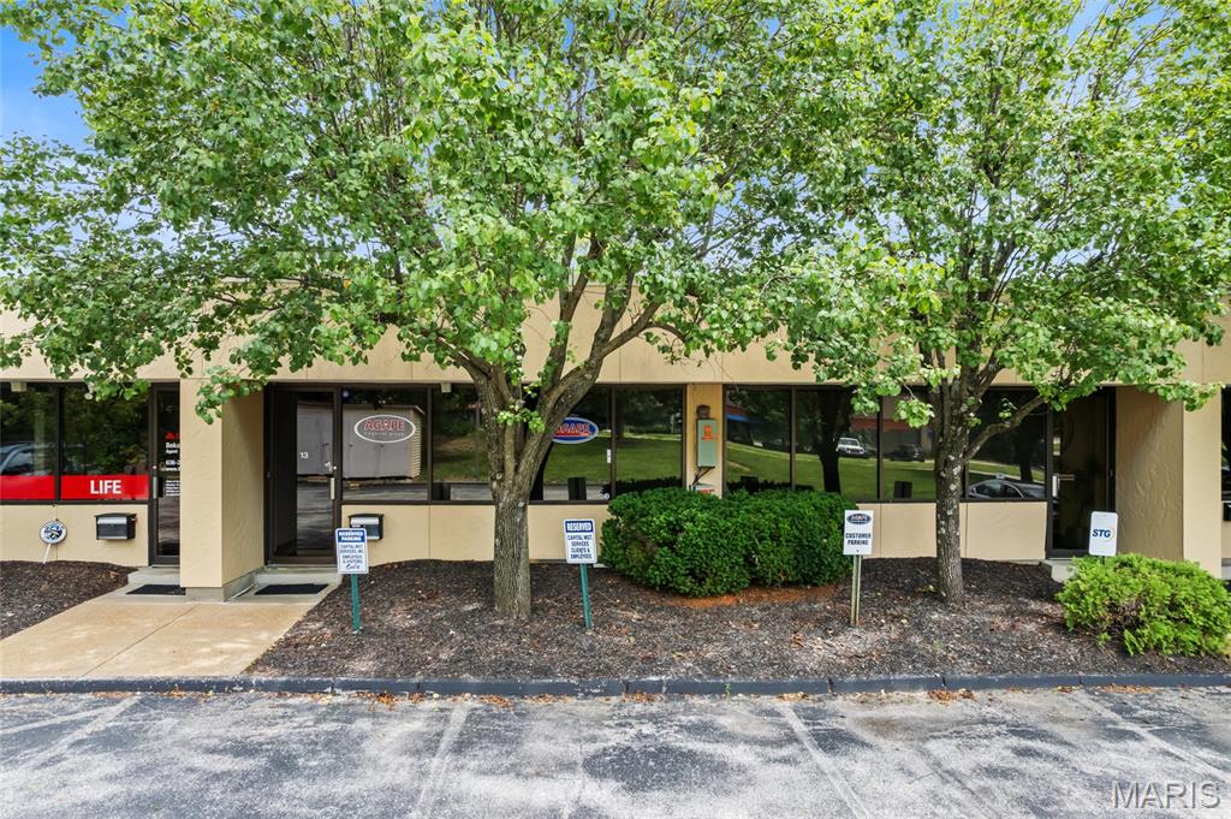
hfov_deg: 78.6
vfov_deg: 57.1
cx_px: 616
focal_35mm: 22
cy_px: 410
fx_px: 752
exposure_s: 1/500
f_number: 2.8
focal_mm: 8.38
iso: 130
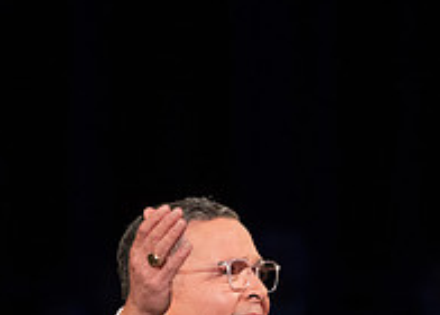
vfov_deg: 2.0
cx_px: 258
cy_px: 397
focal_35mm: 713
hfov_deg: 2.8
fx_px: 8910
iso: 1000
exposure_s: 1/320
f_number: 3.2
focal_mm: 200
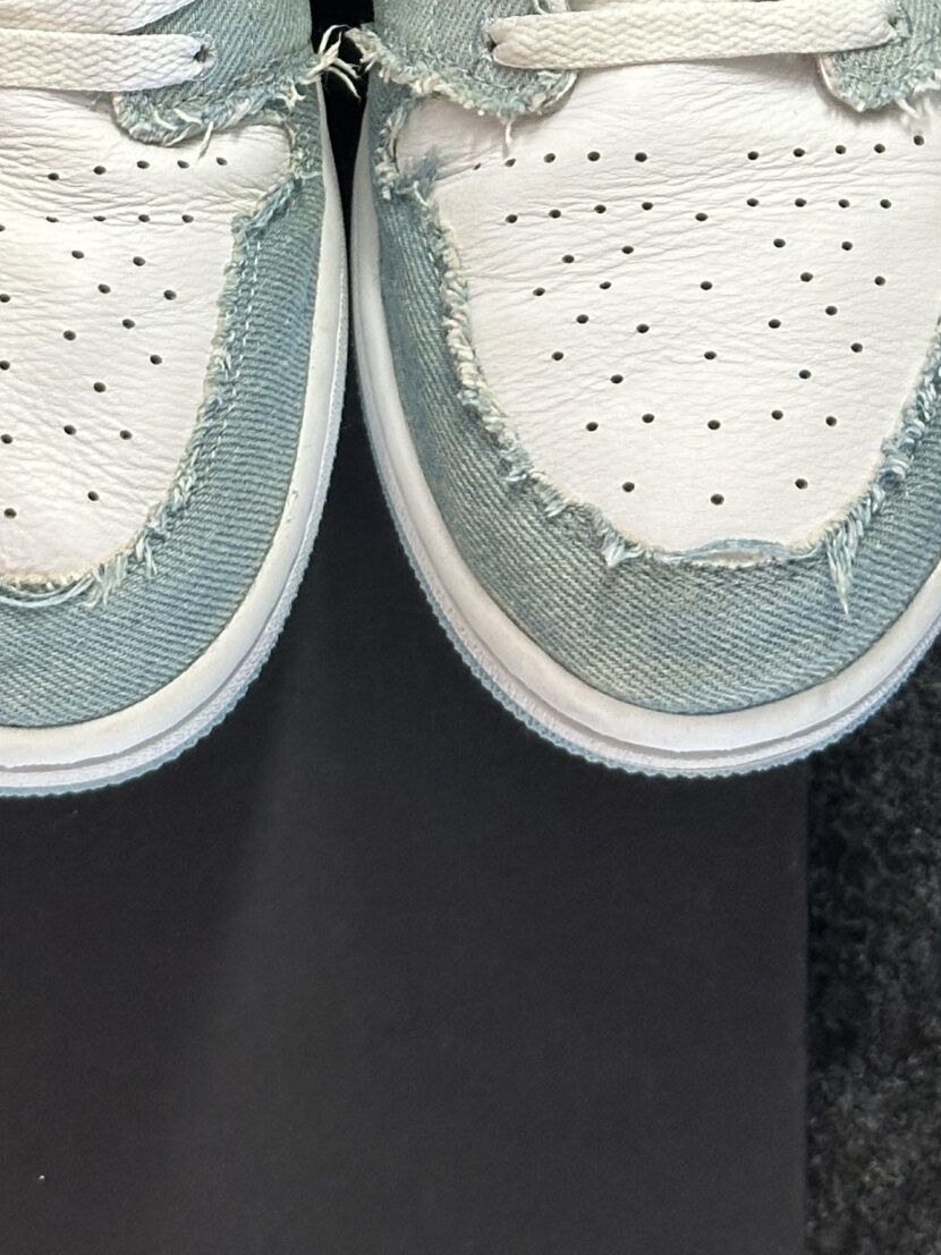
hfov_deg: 13.3
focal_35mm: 111
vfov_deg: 17.1
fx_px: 4024
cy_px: -178
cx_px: 336
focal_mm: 6.86
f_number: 1.78
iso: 200
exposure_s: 1/50
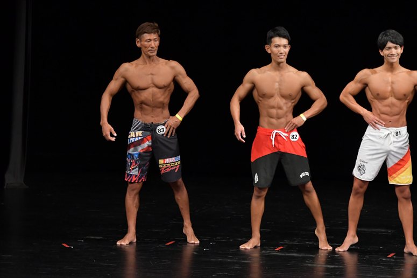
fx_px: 3126
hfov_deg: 7.6
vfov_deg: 5.1
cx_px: 208
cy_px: 139
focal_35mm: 270
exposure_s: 1/400
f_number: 5.6
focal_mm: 180
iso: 3200
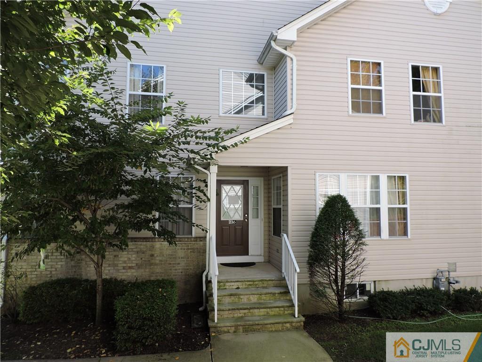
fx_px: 334
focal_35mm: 24
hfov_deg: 71.6
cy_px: 181
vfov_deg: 56.8
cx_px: 241
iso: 100
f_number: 3
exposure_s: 1/320
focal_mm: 4.3
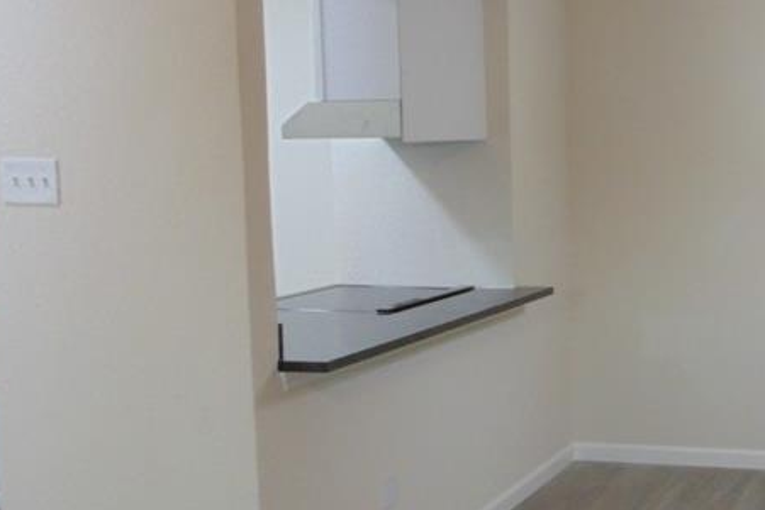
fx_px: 1254
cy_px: 269
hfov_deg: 31.7
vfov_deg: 23.0
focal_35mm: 59
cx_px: 741
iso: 160
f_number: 3
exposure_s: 1/30
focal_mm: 4.5
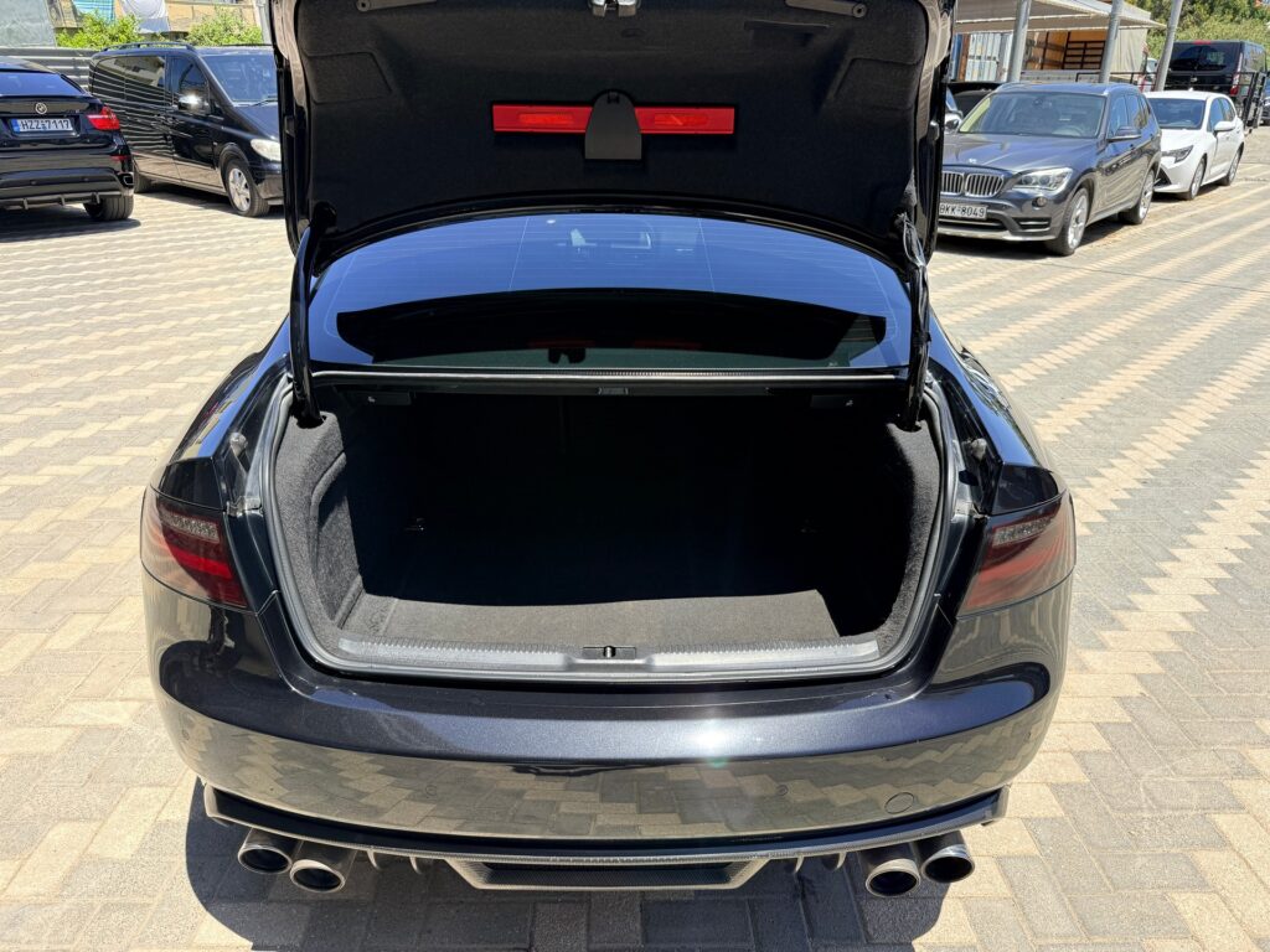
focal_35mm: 24
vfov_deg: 56.8
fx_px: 881
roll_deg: -0.4
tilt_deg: -22.9
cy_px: 476
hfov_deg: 71.6
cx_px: 635
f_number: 1.78
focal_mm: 6.76
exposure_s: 1/2053
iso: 80
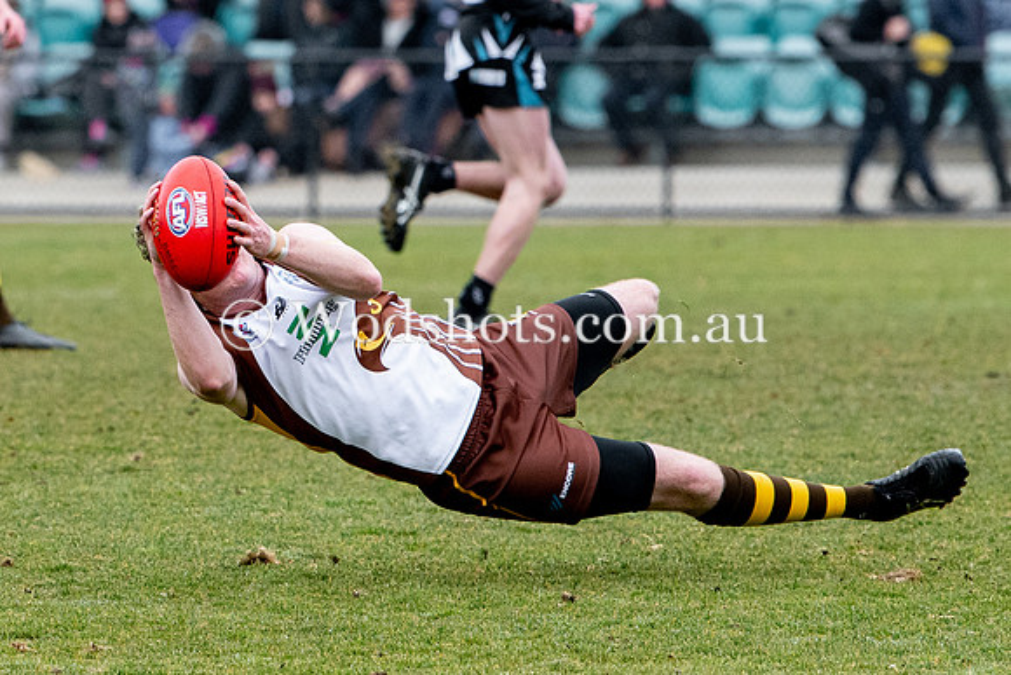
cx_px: 137
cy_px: 204
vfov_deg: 2.0
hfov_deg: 3.0
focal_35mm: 694
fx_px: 19497
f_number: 4
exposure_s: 1/1250
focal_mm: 185
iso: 900
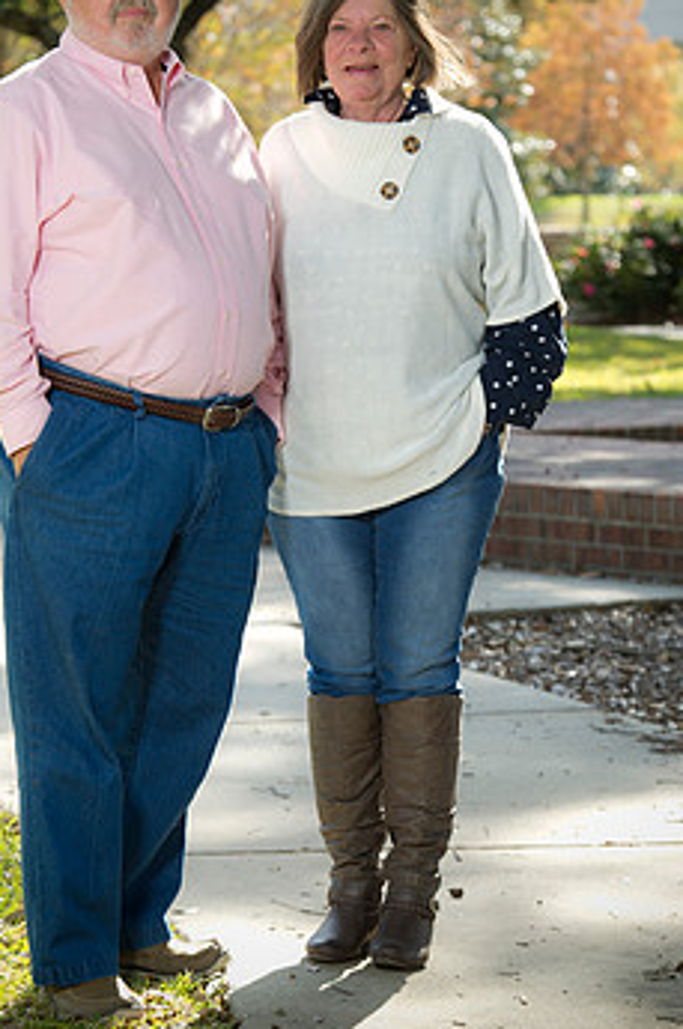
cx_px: 288
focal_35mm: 159
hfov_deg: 8.6
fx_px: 4538
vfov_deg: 12.9
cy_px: 397
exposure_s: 1/125
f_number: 5.6
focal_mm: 122
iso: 160
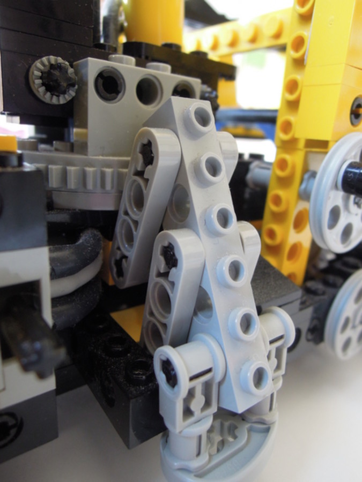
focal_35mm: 24
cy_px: 241
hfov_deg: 56.8
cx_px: 181
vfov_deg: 71.6
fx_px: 335
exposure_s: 1/30
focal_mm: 4.3
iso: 250
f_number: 2.8
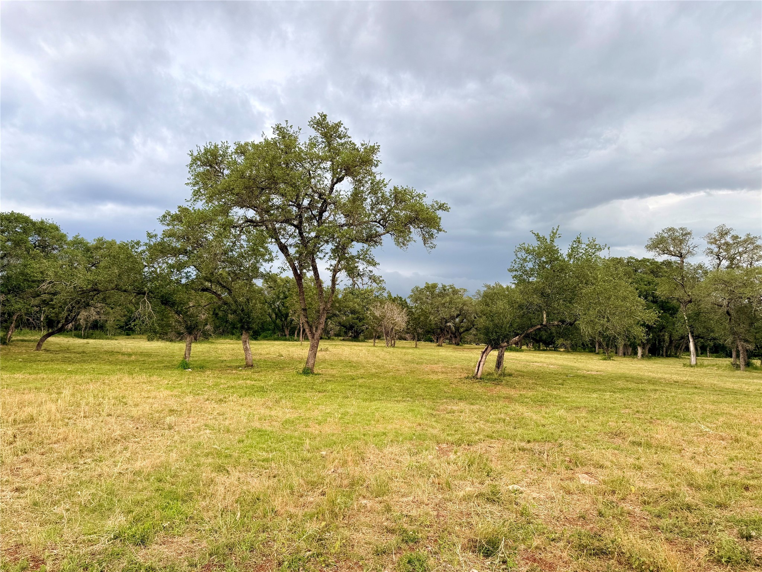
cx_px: 381
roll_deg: -1.1
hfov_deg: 71.6
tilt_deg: +6.3
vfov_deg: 56.8
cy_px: 286
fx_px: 528
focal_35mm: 24
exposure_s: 1/121
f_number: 1.78
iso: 64
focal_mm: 6.76
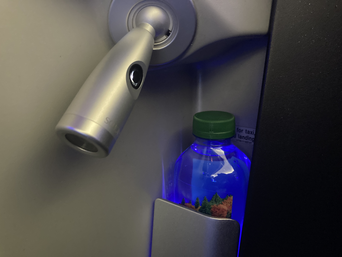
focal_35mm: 28
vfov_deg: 49.7
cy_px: 128
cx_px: 171
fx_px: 277
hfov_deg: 63.4
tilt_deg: -16.7
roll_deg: +2.1
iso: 640
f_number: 1.8
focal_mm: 3.99
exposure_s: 1/17
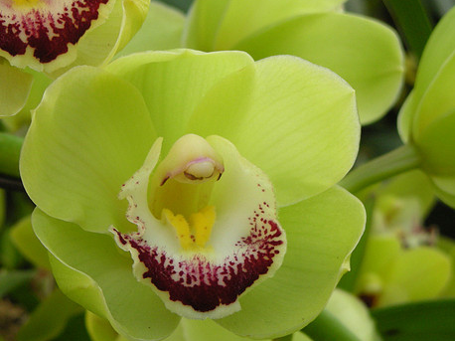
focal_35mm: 133
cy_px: 185
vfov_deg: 11.1
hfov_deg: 14.8
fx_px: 1747
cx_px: 201
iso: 128
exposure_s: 1/65
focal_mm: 17.1
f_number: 4.7
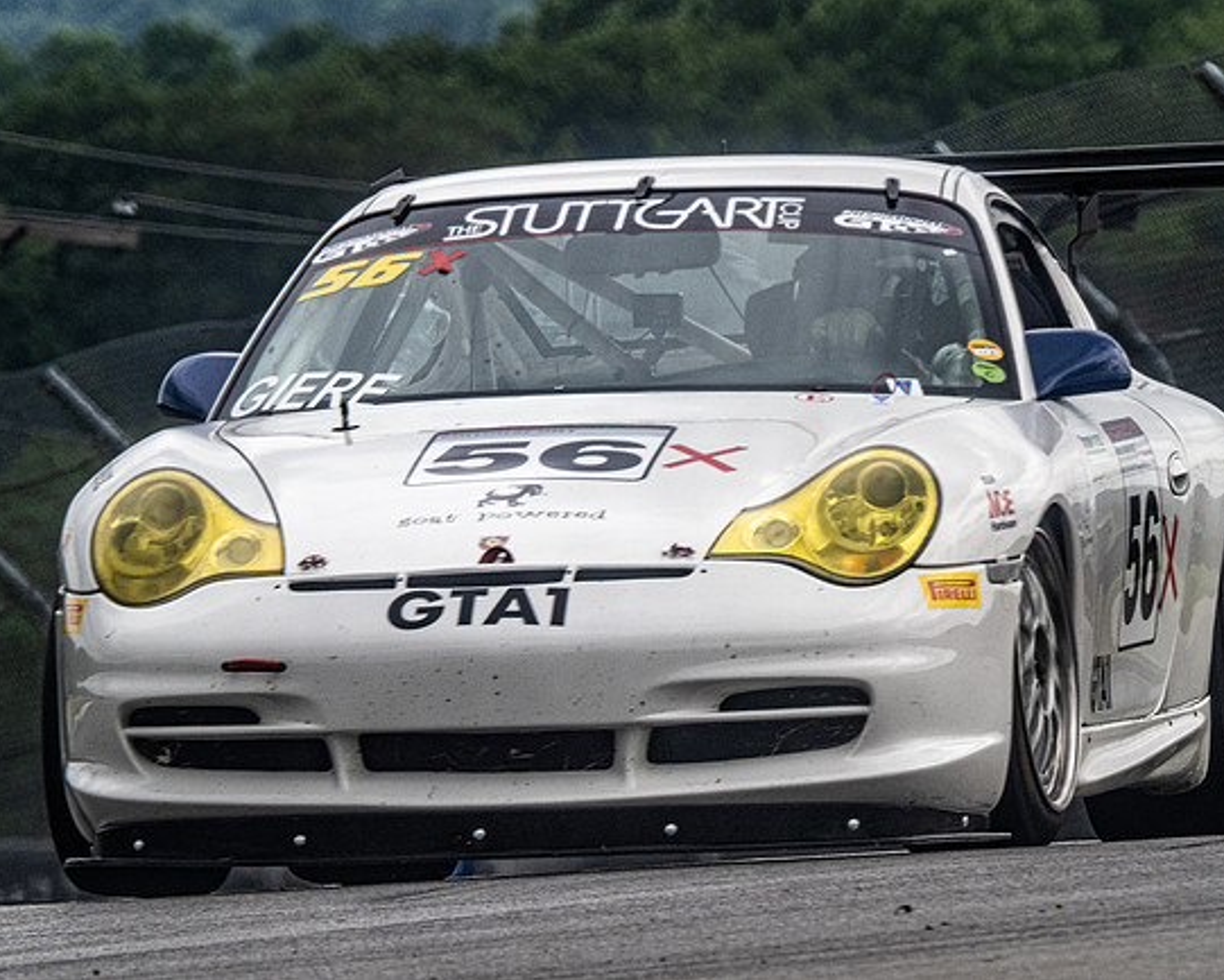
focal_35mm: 1023
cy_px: 570
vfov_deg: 1.5
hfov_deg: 1.9
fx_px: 37066
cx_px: 754
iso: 320
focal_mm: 420
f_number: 10
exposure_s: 1/320
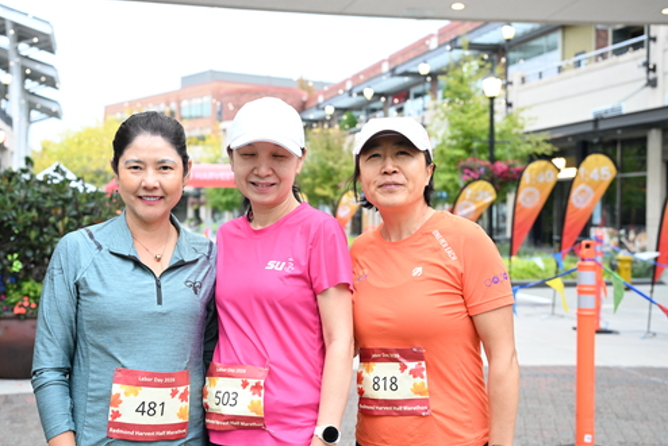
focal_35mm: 49
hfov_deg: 40.3
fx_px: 910
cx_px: 297
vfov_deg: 27.6
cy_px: 210
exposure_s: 1/400
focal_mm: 44
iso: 3200
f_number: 4
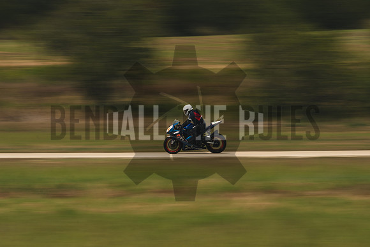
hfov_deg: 4.6
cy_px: 124
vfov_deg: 3.1
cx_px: 185
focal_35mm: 448
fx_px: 4606
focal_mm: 280
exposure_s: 1/50
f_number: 22
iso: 160
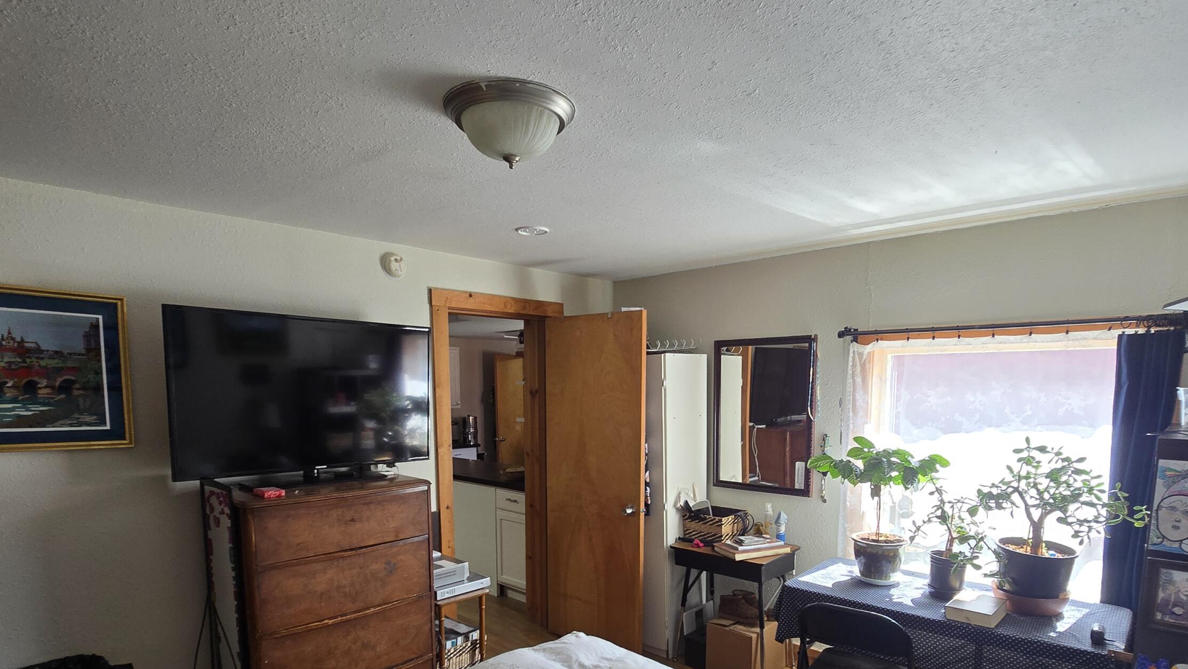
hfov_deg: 89.6
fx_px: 599
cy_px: 479
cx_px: 585
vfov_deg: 56.3
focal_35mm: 19
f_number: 2.2
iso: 80
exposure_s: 1/60
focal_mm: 2.2
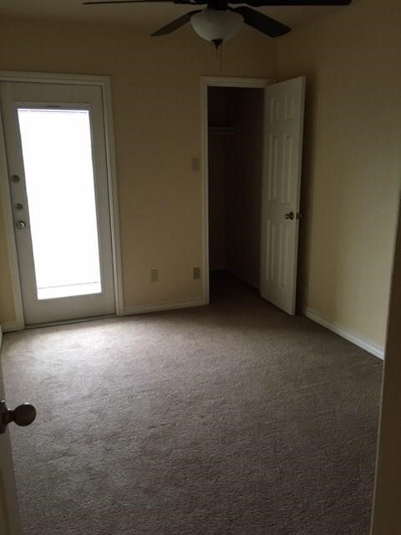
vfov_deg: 61.7
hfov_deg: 48.2
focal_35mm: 29
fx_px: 448
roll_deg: +0.5
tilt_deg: -12.6
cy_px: 268
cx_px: 200
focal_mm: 4.15
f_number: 2.2
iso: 125
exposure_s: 1/30
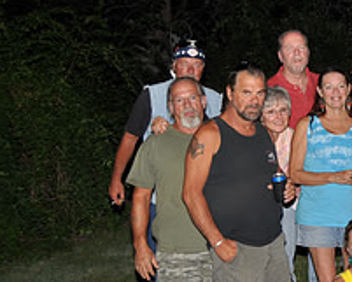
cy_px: 116
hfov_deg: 18.5
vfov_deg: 16.5
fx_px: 973
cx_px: 503
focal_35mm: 93
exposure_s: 1/60
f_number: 4
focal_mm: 23
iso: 200
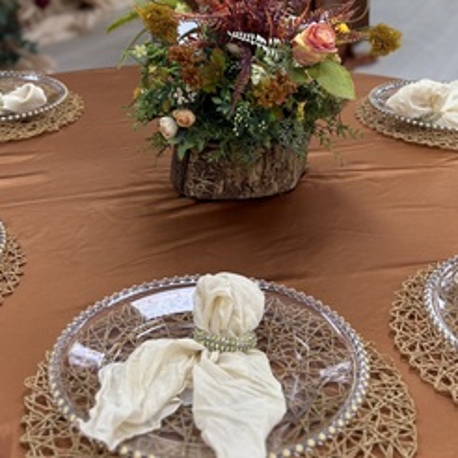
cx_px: 255
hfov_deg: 30.5
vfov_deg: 28.7
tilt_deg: -11.9
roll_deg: -1.4
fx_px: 838
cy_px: 6
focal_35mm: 56
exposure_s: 1/238
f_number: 1.6
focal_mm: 5.96
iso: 80
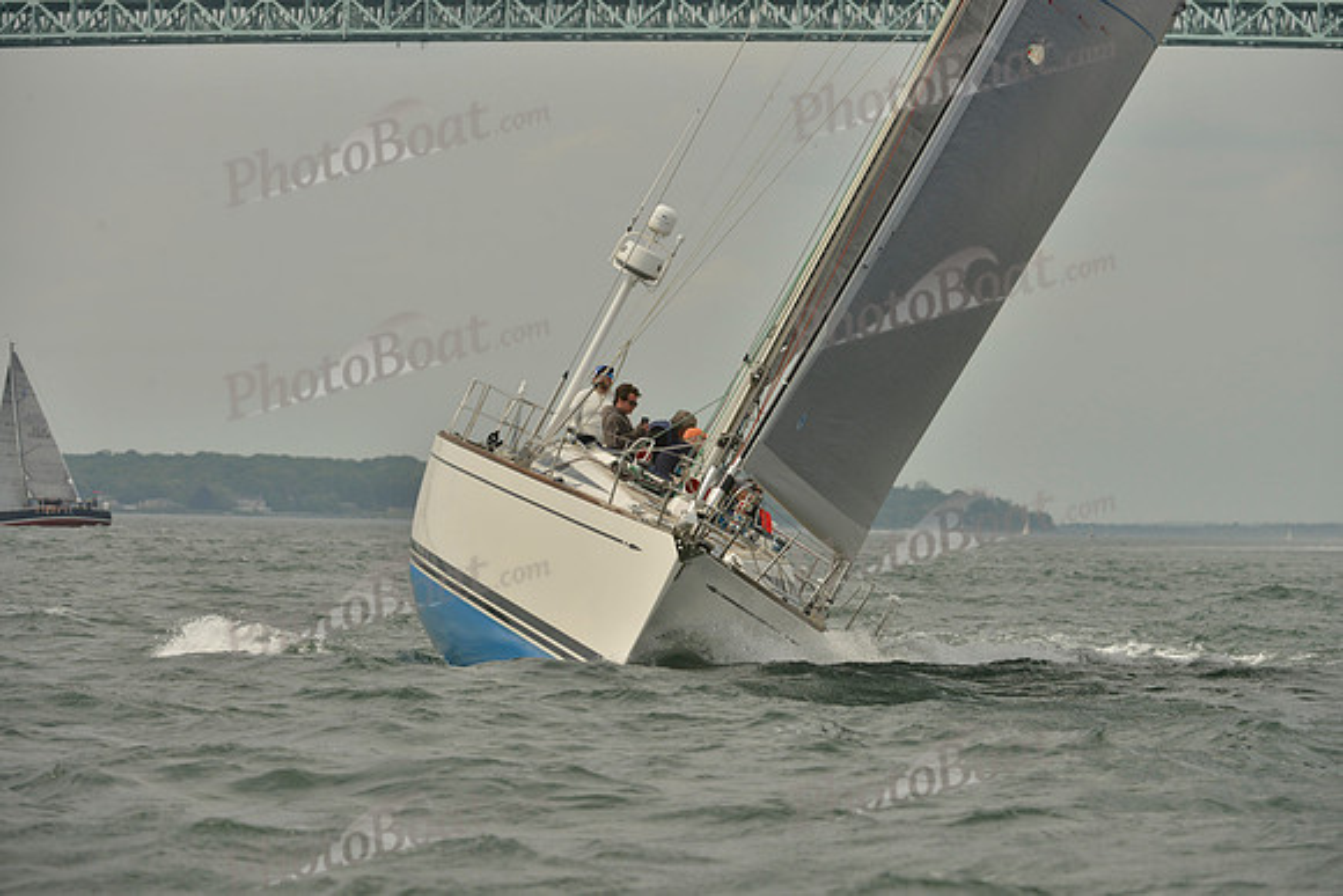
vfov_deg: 5.3
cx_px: 672
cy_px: 448
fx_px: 9701
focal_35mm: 260
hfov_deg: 7.9
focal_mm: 260
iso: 280
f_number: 9
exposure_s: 1/1250
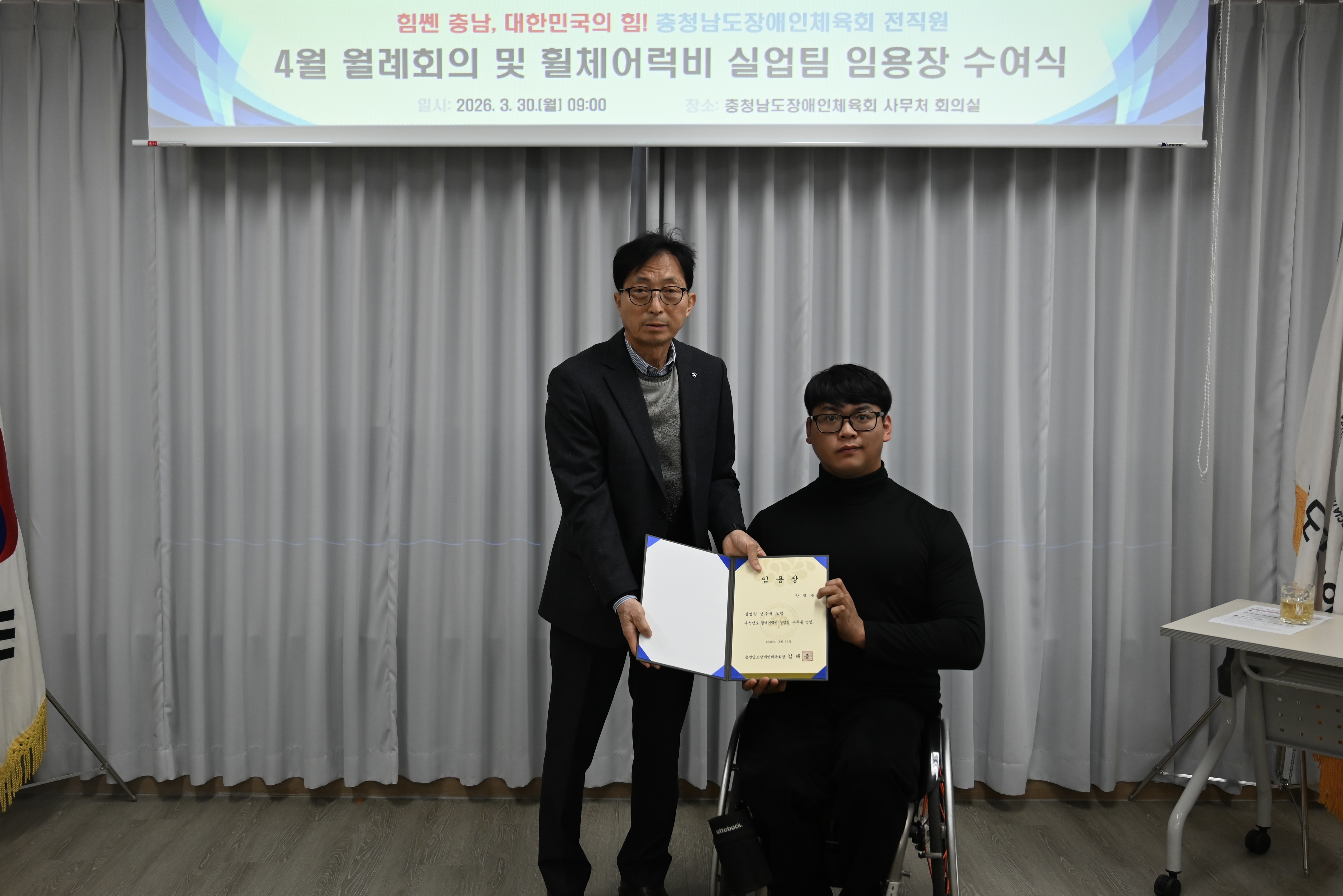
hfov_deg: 57.9
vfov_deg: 40.6
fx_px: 1213
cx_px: 672
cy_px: 448
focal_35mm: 32
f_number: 4
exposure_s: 1/125
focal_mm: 32.5
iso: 640
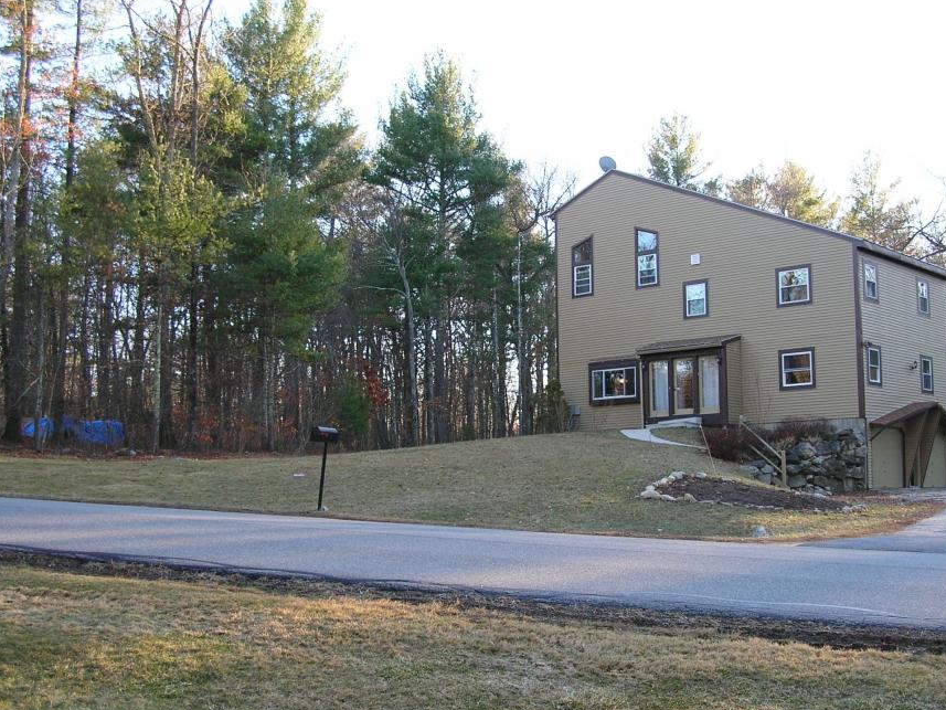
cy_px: 396
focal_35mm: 43
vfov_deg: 33.6
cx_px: 545
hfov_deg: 43.7
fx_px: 1175
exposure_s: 1/96.2
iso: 50
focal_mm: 6
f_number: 2.7
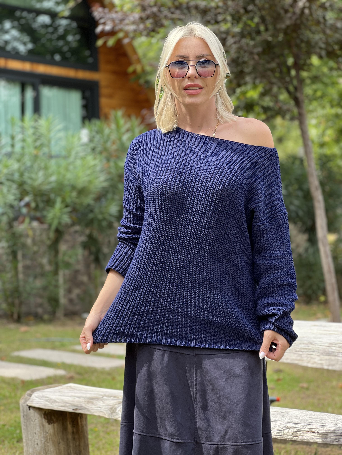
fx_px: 1014
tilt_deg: +2.4
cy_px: 228
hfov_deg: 19.1
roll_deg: +1.2
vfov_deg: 25.3
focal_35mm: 77
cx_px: 171
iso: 32
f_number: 2.8
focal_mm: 9
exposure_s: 1/121
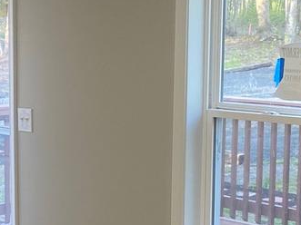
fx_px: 982
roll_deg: +1.7
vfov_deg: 12.9
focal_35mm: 113
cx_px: -79
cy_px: 219
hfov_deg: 16.6
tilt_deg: -11.6
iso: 100
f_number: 1.8
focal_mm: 4.25
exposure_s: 1/120
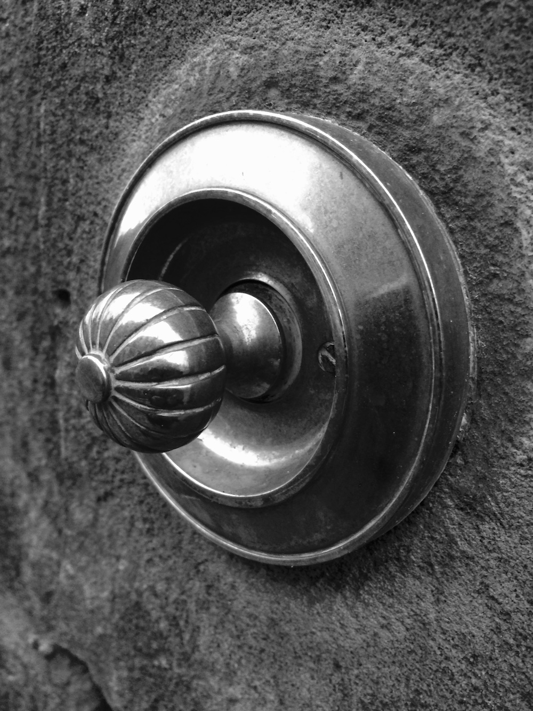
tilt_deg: -12.3
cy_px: 356
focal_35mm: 29
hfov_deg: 48.2
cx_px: 266
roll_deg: -1.7
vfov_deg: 61.7
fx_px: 595
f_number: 2.2
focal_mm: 4.15
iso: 80
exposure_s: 1/33
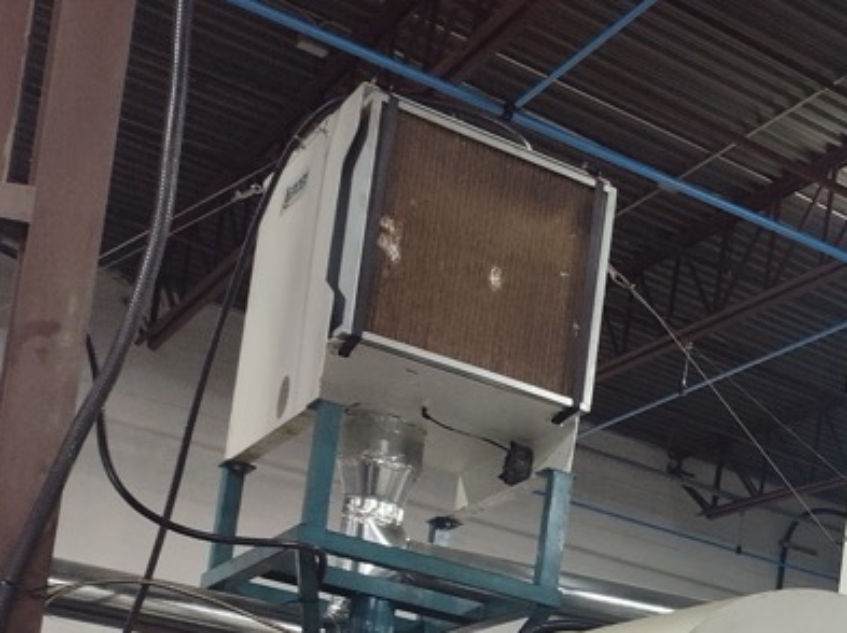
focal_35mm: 75
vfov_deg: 17.6
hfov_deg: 21.6
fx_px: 1833
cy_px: 947
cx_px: 1282
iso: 659
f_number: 1.8
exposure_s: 1/60
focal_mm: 5.56
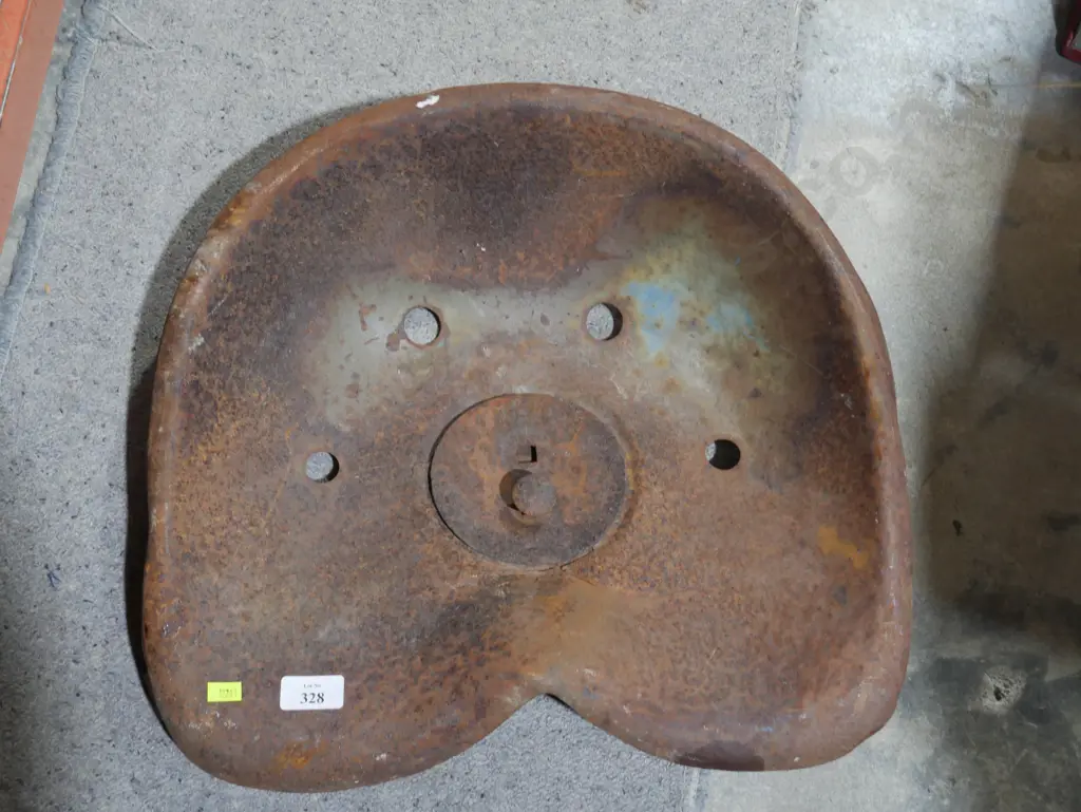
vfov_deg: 28.1
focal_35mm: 52
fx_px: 1625
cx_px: 540
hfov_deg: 36.8
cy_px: 406
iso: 1000
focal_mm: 26
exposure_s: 1/60
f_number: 5.3
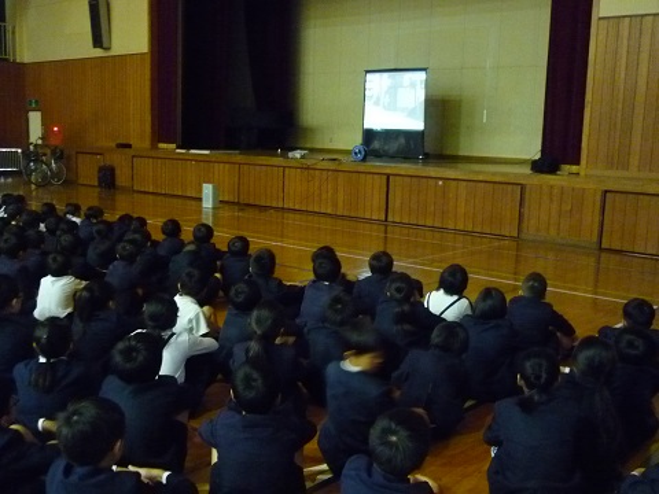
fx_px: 704
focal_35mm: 37
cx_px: 330
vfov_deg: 38.7
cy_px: 247
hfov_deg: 50.1
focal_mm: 5.5
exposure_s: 1/6
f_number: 2.8
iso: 800
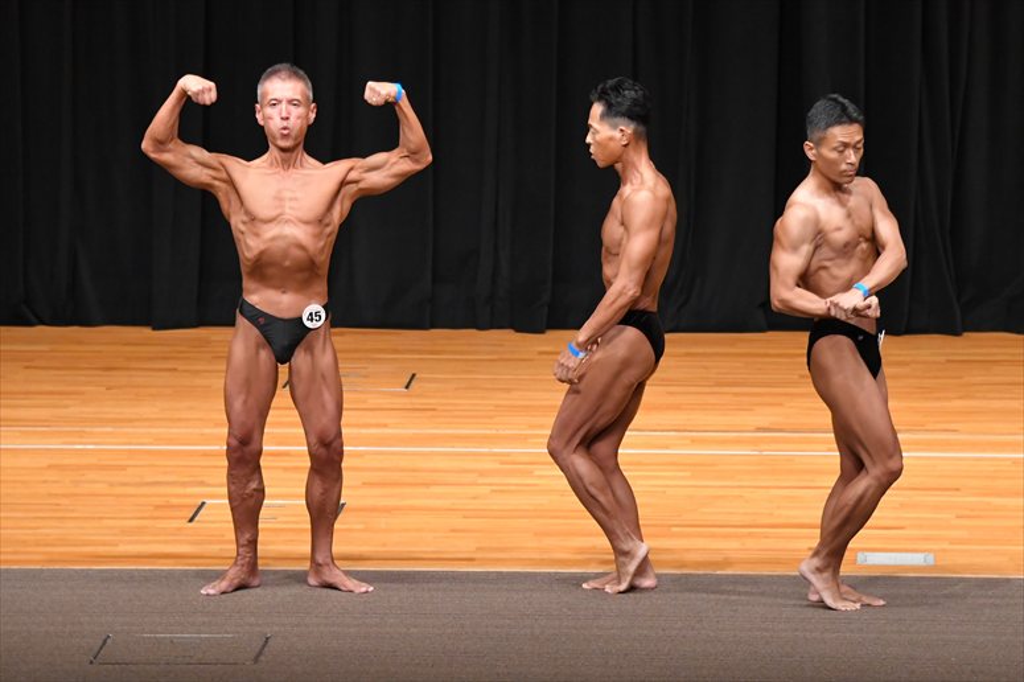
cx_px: 512
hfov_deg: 9.5
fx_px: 6170
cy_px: 341
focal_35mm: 217
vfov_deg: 6.3
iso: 5000
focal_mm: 145
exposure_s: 1/400
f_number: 5.6
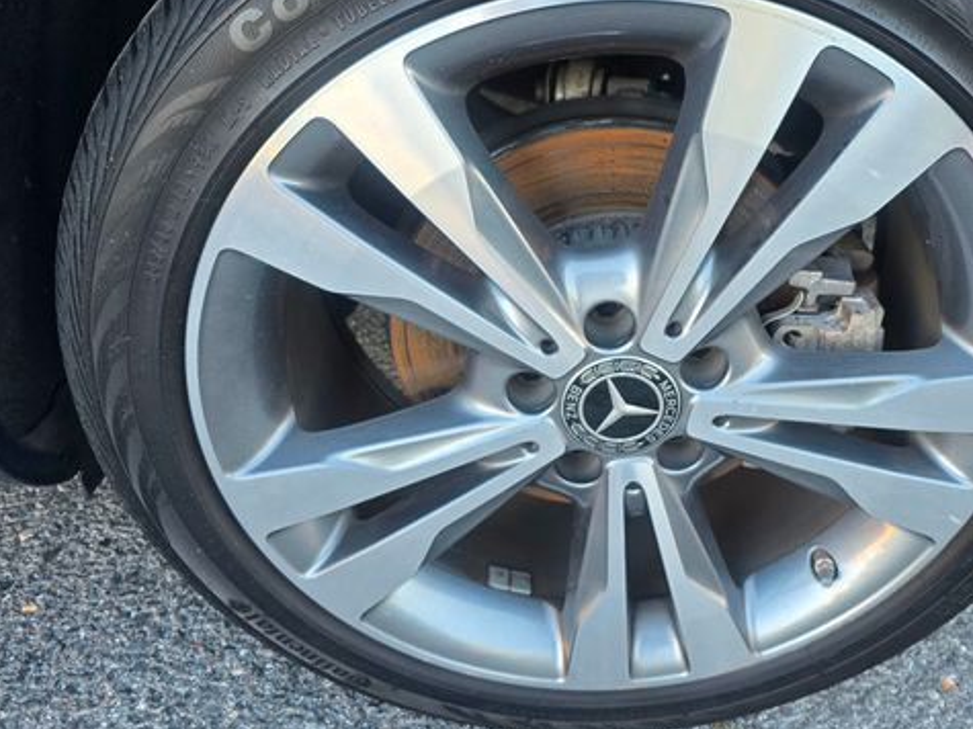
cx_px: 615
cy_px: 313
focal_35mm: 31
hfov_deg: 57.6
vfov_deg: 45.3
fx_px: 871
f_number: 1.7
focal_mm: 6.3
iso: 100
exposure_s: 1/180
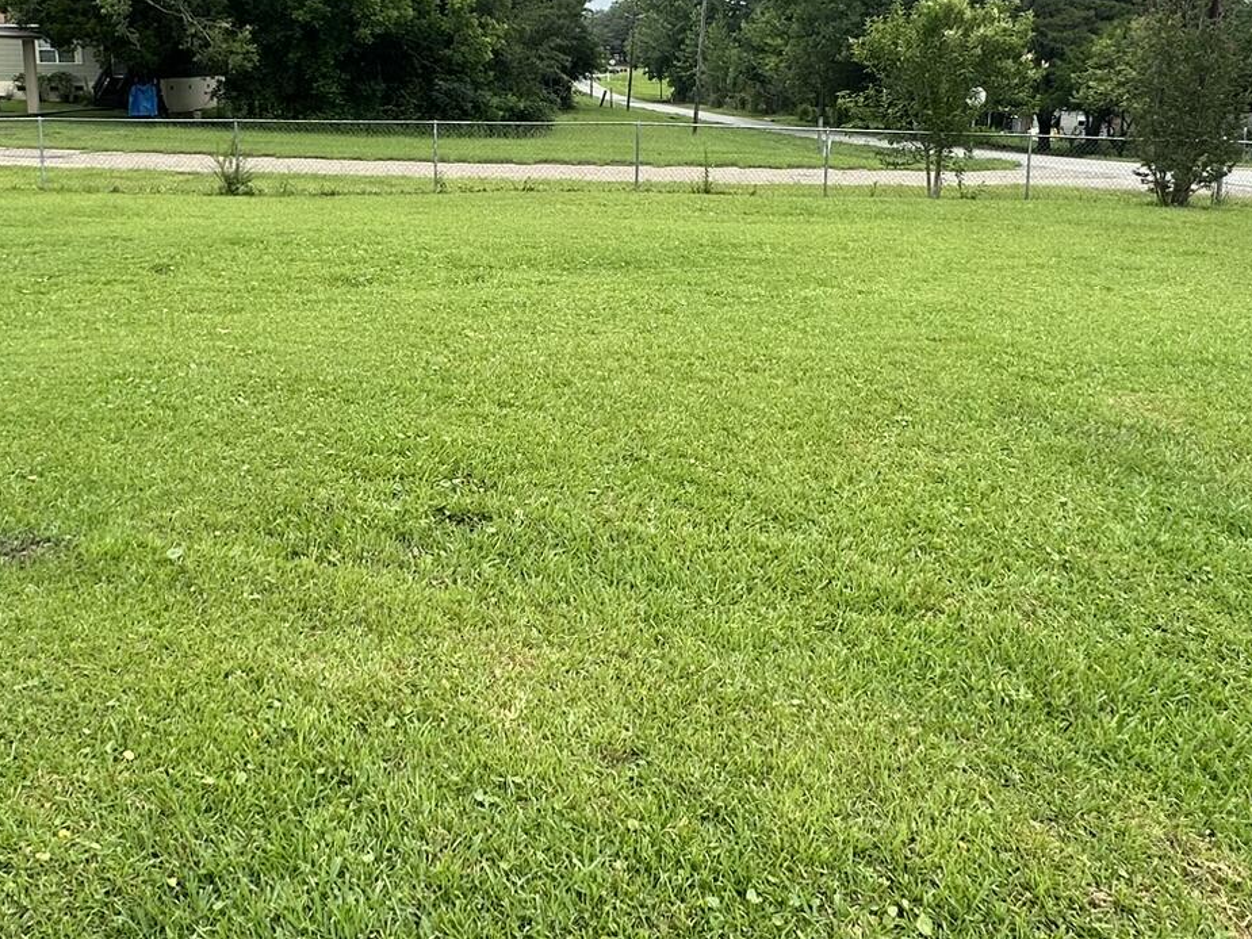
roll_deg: -0.8
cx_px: 513
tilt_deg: -11.4
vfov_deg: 44.6
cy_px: 290
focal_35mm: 31
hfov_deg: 58.0
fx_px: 1121
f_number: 2.2
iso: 40
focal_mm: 2.22
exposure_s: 1/658
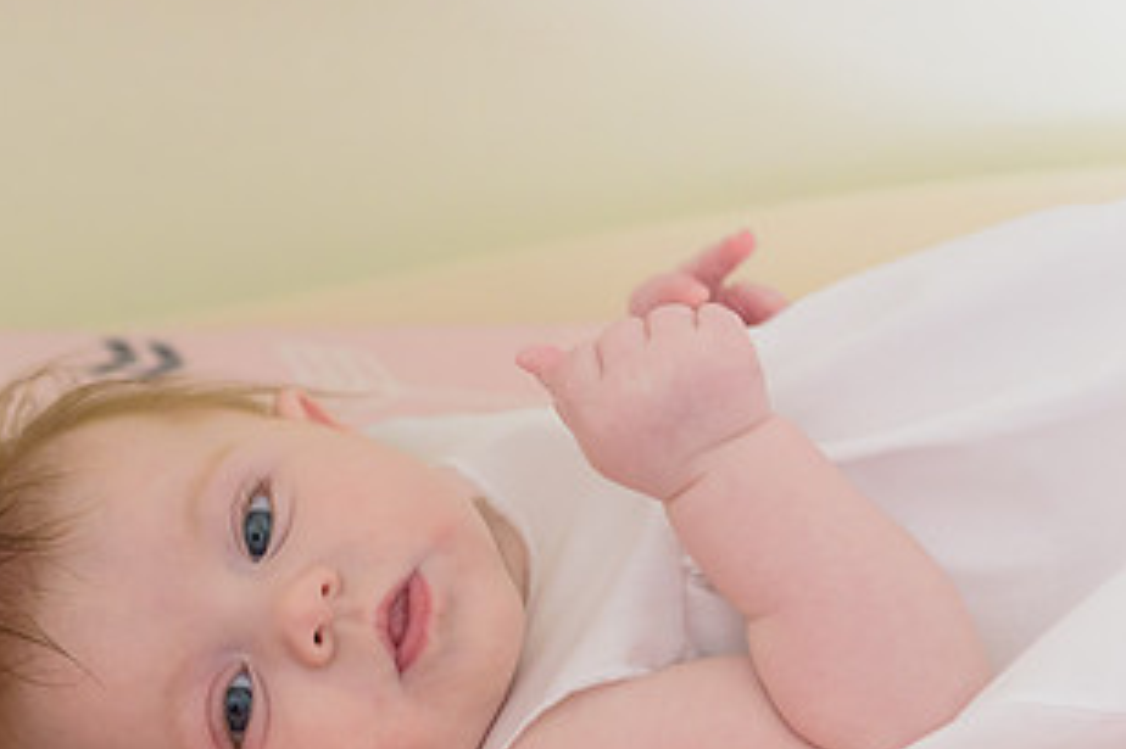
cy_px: 561
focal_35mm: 132
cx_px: 172
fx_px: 4126
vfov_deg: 10.4
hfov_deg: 15.4
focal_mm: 70
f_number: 3.2
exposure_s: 1/125
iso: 1600
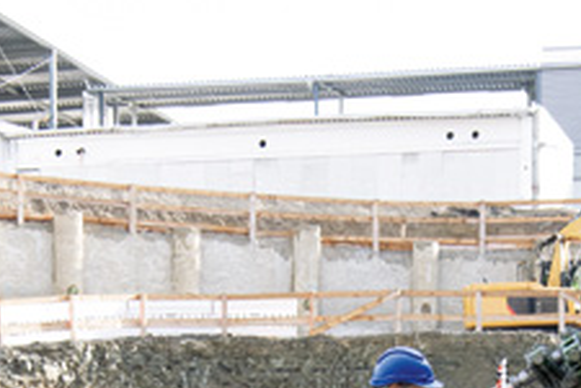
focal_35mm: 142
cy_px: 682
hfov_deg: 14.4
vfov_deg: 9.2
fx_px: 2292
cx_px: 434
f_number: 10
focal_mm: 40
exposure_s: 1/200
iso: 560
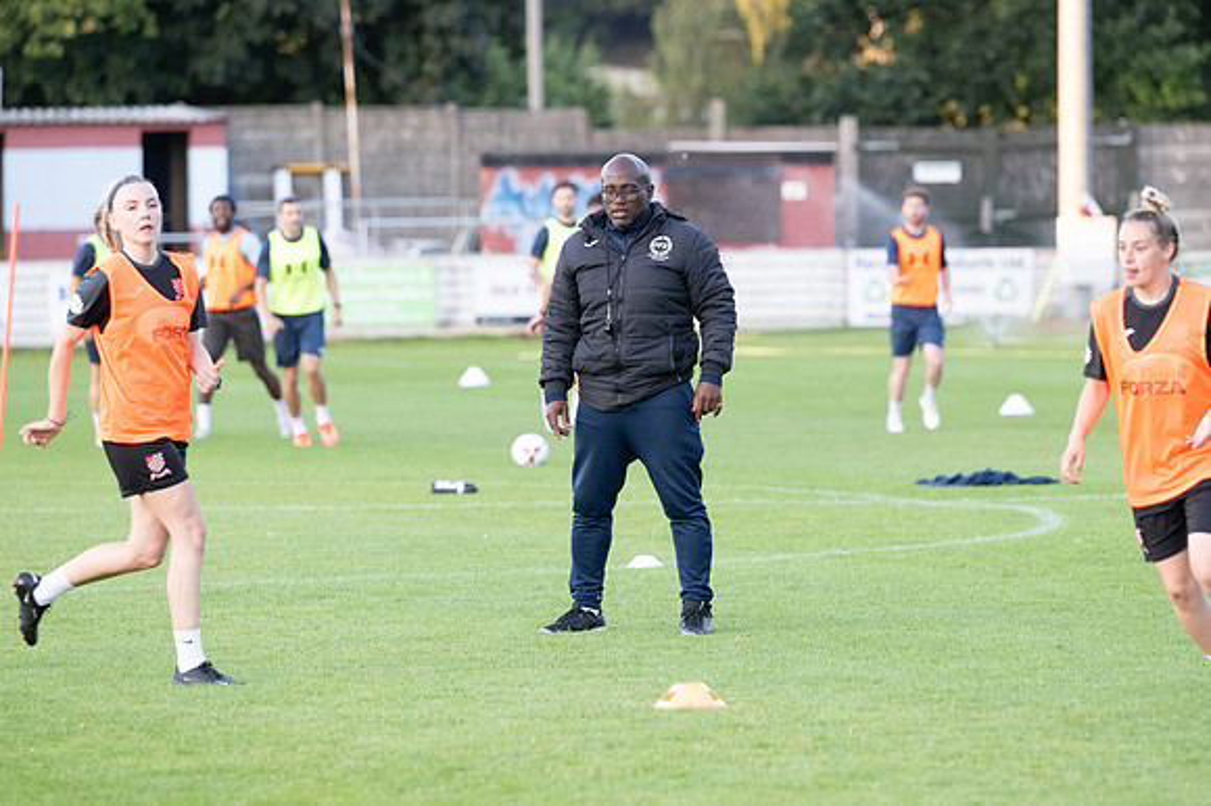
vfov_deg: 5.7
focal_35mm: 240
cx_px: 606
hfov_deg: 8.6
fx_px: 8068
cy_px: 403
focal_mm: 160
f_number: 3.2
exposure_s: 1/400
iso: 1000
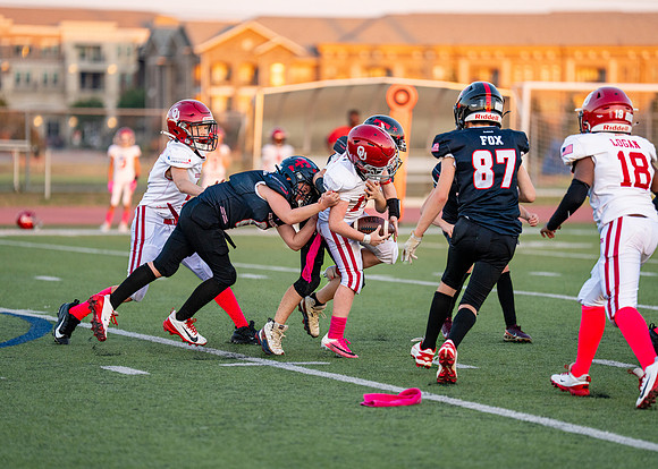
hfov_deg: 9.6
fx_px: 3915
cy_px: 234
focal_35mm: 210
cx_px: 329
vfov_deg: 6.9
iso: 800
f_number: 2.8
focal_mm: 200
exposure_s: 1/1250
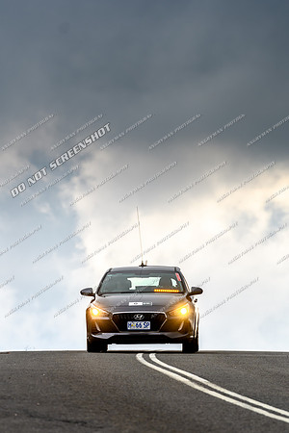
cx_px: 144
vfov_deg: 6.9
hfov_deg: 4.6
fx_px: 3612
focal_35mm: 300
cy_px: 216
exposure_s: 1/1600
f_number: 4
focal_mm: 200
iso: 200
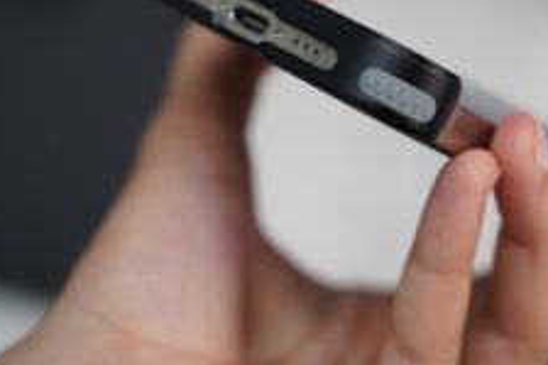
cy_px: 50
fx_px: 1795
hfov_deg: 17.3
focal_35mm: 118
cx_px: 396
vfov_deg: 11.5
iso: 800
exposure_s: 1/80
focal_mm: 66
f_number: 3.2
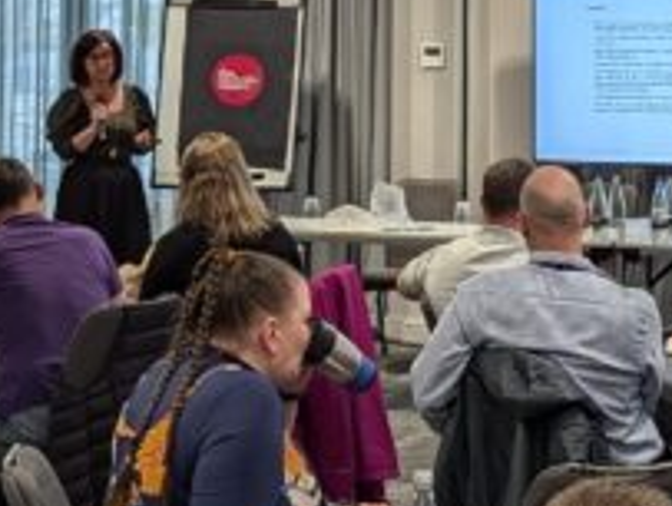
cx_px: 457
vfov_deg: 12.2
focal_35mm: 121
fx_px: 2353
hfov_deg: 16.2
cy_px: 31
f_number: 1.85
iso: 94
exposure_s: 1/100
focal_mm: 6.81
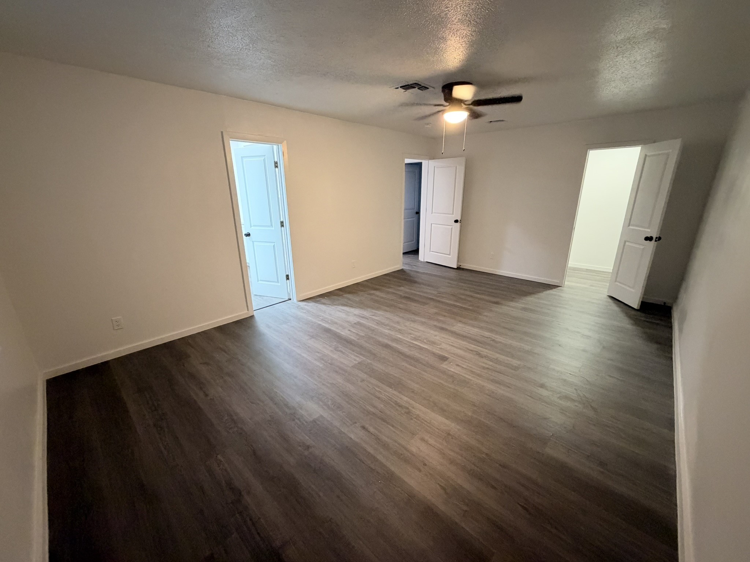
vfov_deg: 85.7
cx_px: 375
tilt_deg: -16.8
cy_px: 281
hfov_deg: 102.1
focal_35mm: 14
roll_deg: +0.7
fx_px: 303
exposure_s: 1/60
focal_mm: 2.22
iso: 1000
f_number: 2.2
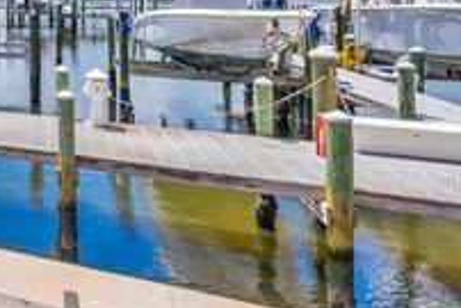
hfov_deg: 29.5
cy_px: 3
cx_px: -230
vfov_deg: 32.4
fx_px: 487
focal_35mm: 38
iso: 200
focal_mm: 12
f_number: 10
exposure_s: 1/160
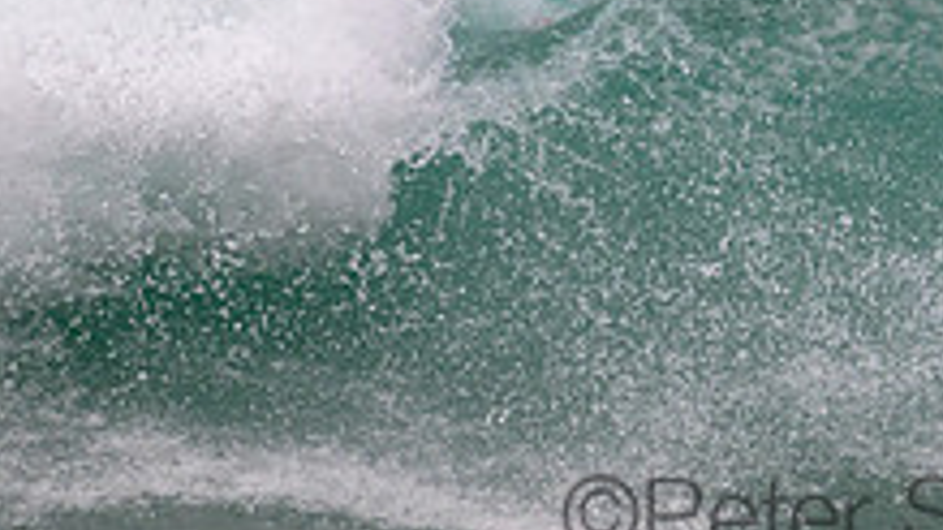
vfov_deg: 0.5
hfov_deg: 1.0
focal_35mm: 2218
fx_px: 55440
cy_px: -200
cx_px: 896
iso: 1000
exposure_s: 1/2000
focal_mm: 800
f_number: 11
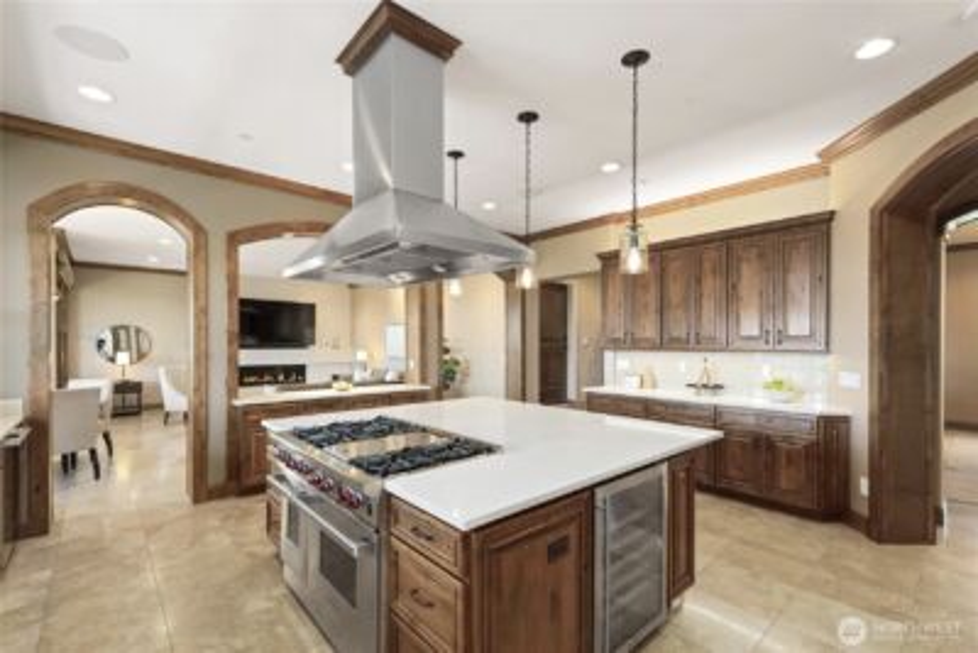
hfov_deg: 96.7
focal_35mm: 16
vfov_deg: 73.8
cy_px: 326
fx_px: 435
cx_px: 489
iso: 640
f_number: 7.1
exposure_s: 1/5
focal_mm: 16
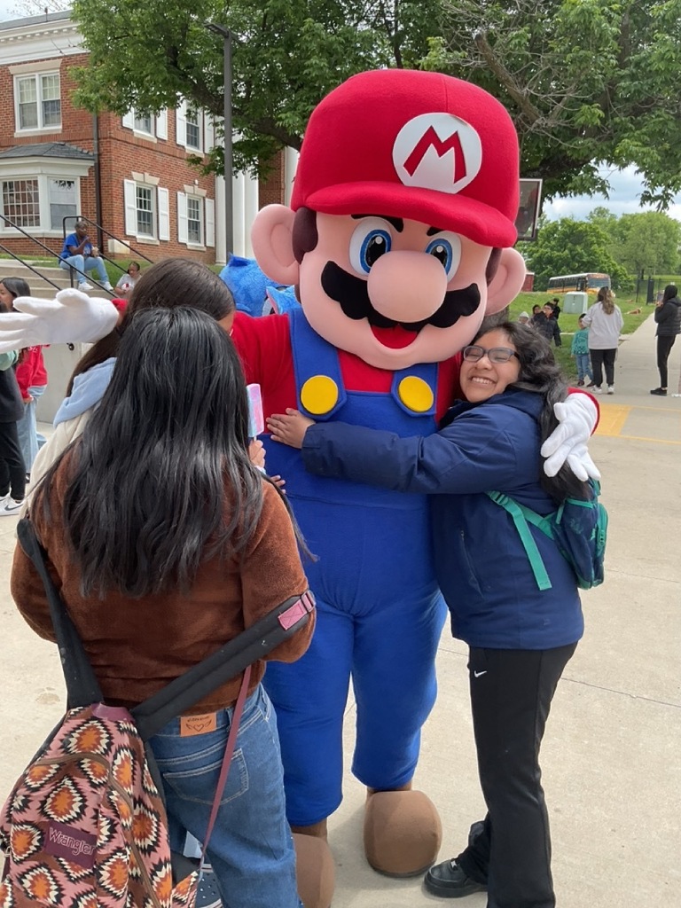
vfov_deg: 61.7
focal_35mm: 29
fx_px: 761
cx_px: 340
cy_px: 454
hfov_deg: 48.2
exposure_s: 1/446
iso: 16
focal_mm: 3
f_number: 1.8
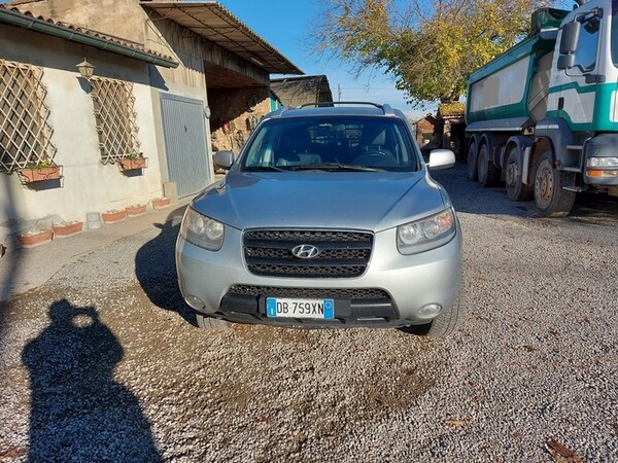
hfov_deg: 71.6
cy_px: 232
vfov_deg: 56.8
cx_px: 309
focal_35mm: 24
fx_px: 428
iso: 32
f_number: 1.8
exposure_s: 1/983
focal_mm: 5.23
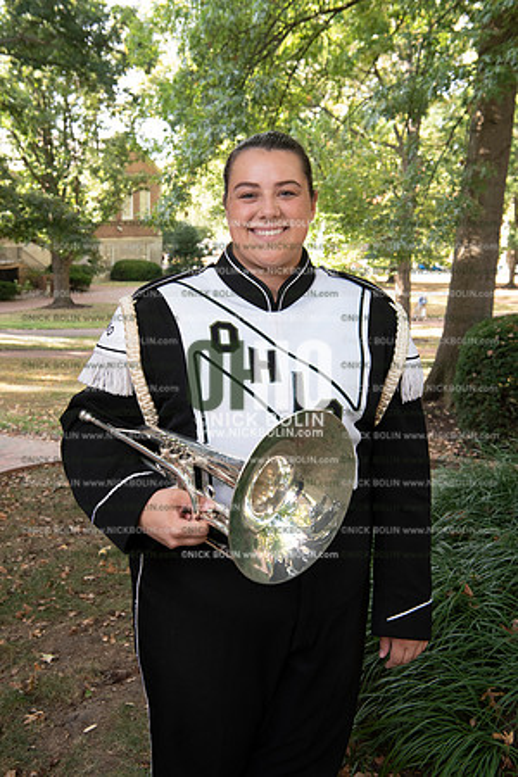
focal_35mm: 42
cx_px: 259
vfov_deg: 46.4
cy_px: 388
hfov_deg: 31.9
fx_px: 906
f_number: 8
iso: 800
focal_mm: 42
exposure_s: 1/100
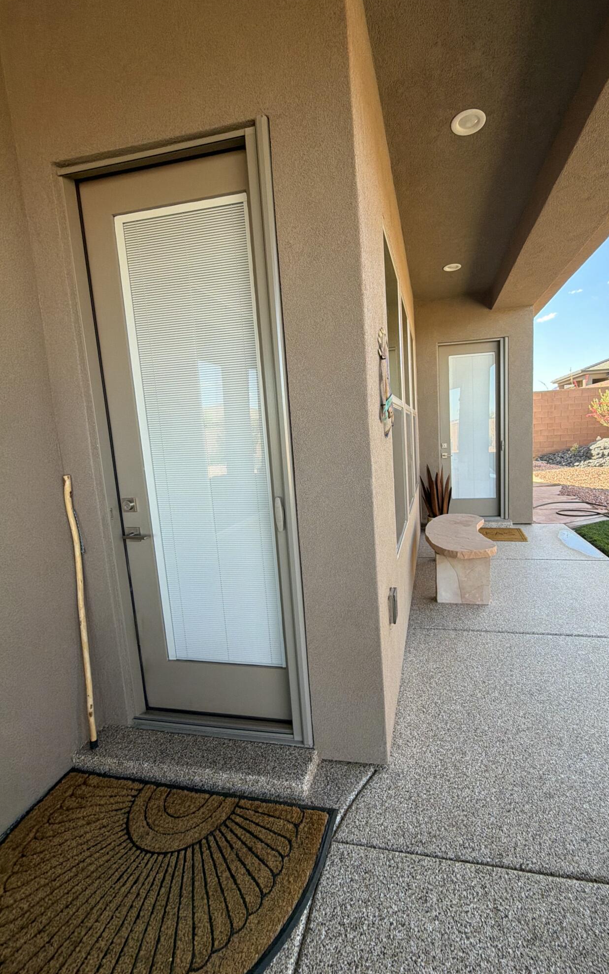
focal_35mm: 15
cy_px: 485
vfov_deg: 101.5
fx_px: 398
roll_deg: +2.7
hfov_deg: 74.1
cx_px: 361
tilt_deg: -7.4
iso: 64
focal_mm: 2.22
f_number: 2.2
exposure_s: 1/154
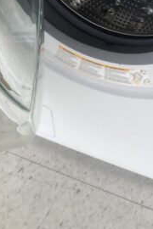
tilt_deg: -41.0
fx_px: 510
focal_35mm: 80
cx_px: 46
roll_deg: +6.1
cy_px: 49
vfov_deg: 25.0
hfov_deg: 17.0
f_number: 1.8
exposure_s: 1/166
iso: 32
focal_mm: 4.25
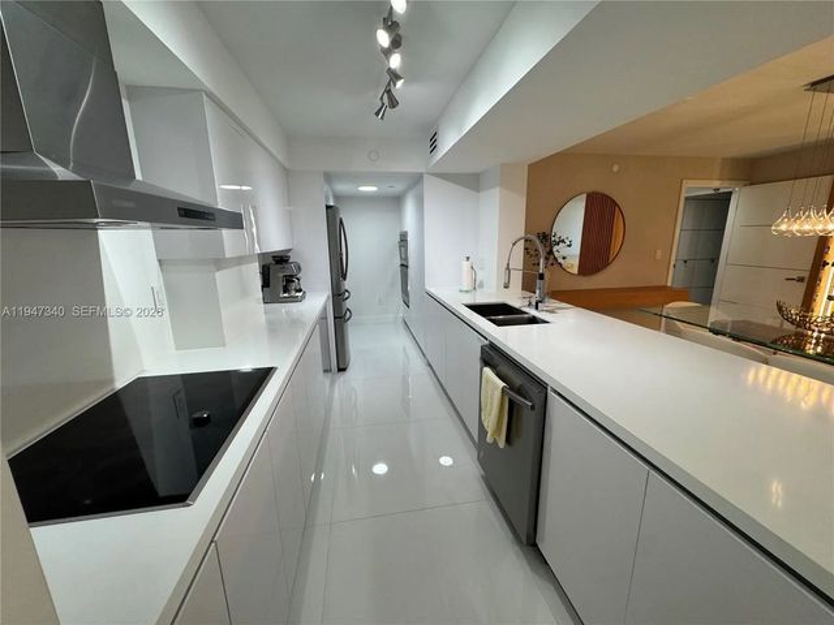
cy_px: 312
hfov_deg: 102.1
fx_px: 337
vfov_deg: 85.7
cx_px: 417
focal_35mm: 14
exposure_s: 1/120
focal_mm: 2.22
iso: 125
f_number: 2.2
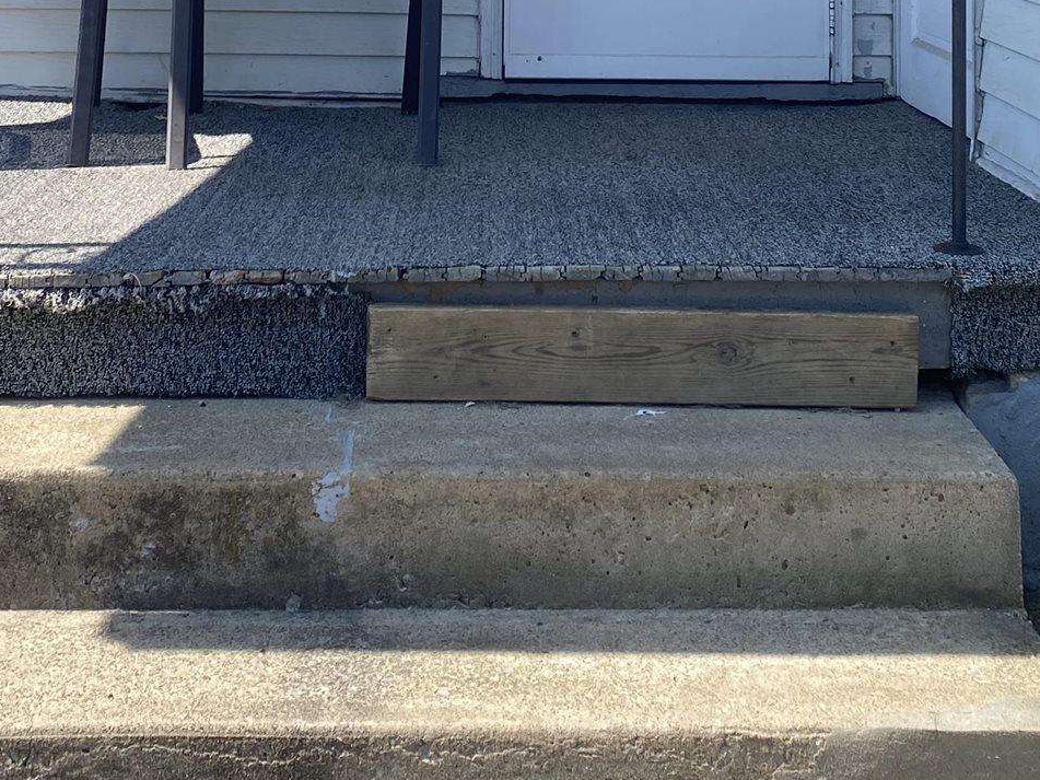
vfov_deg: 21.3
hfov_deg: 30.7
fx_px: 1893
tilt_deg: +1.1
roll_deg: -0.6
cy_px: -208
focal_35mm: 63
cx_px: 453
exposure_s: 1/1193
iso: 32
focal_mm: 4.25
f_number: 1.8
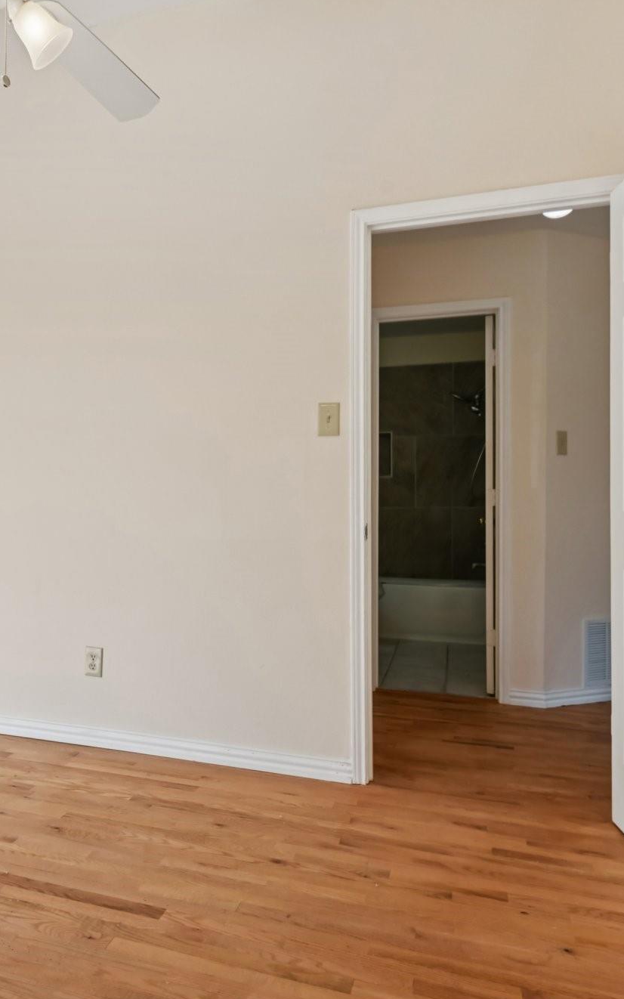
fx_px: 816
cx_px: 120
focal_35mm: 30
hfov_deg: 40.1
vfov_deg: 62.9
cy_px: 496
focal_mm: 19
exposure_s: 1/640
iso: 400
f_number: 8
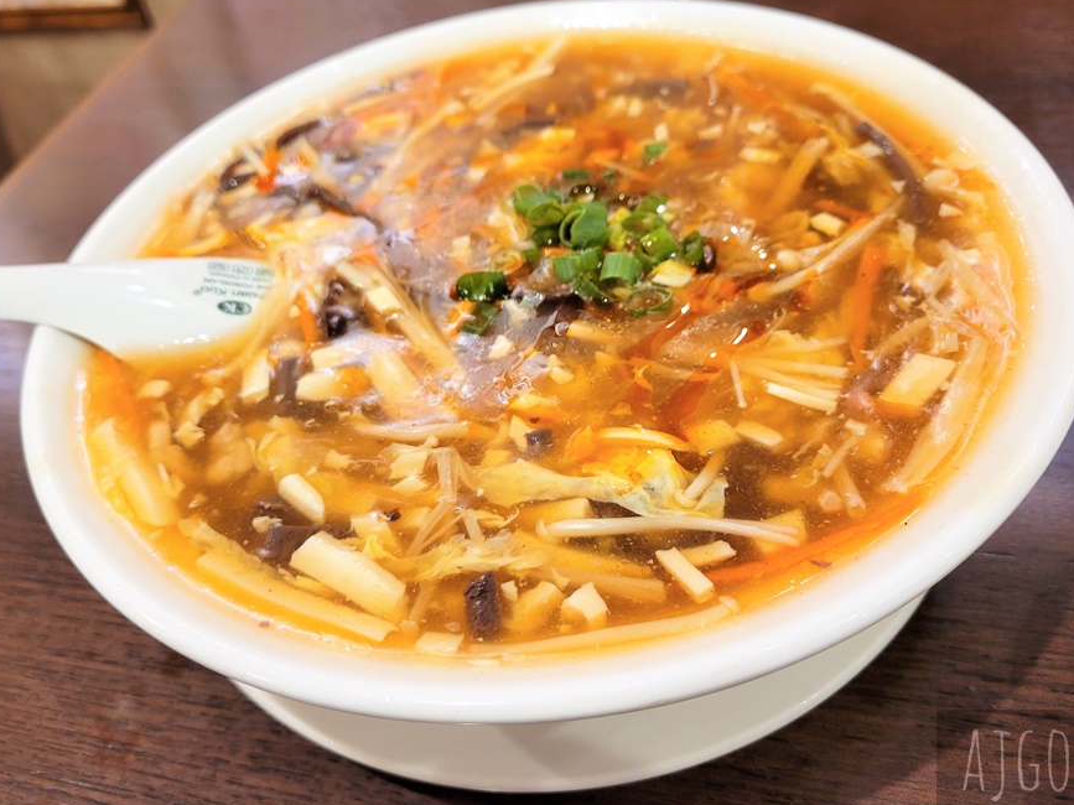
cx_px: 528
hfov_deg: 60.0
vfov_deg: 46.7
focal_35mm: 30
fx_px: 931
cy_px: 353
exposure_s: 1/60
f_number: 1.8
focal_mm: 5.4
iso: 200
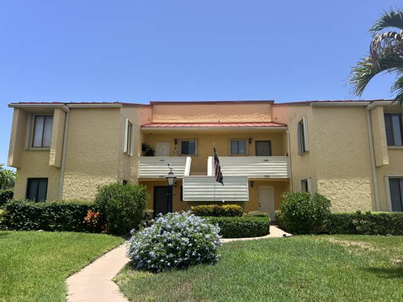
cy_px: 151
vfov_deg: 53.0
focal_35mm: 26
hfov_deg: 67.3
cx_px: 202
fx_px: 302
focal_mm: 5.7
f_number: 1.5
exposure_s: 1/3356
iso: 50
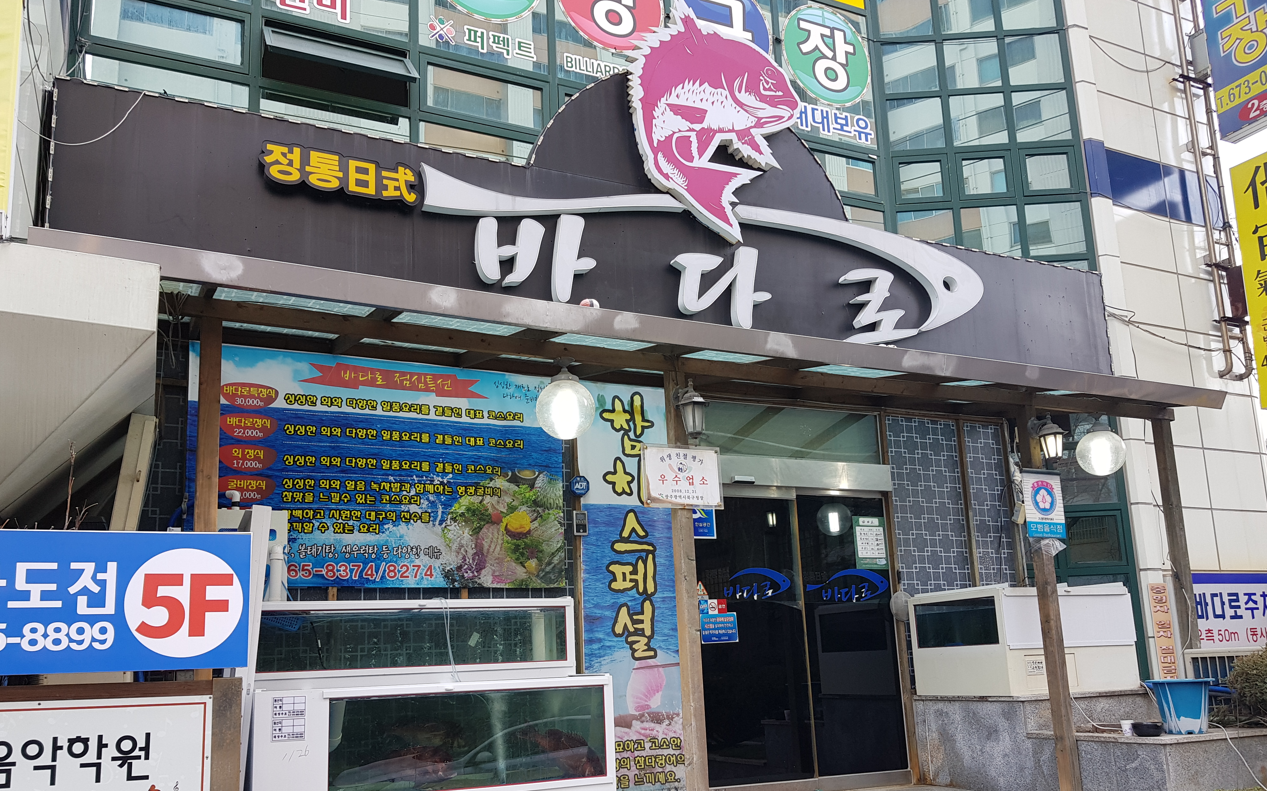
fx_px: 967
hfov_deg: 66.5
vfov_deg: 44.3
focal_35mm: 28
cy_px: 473
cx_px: 637
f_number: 1.7
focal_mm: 4.2
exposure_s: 1/168
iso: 40
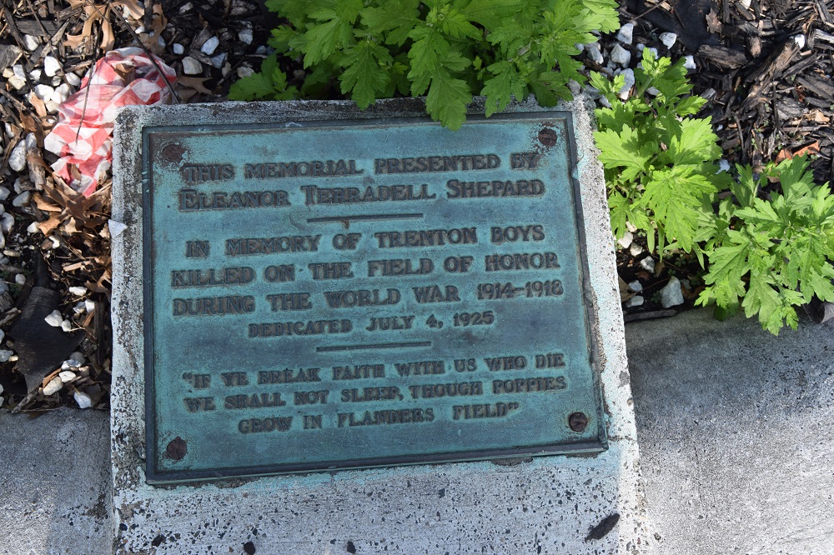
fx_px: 903
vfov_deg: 34.2
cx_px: 417
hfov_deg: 49.6
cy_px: 278
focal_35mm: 39
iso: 280
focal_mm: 26
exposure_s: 1/250
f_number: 8
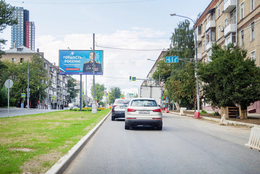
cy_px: 87
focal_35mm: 108
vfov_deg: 12.7
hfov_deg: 18.9
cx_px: 130
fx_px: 780
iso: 400
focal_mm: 30
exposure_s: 1/500
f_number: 5.6
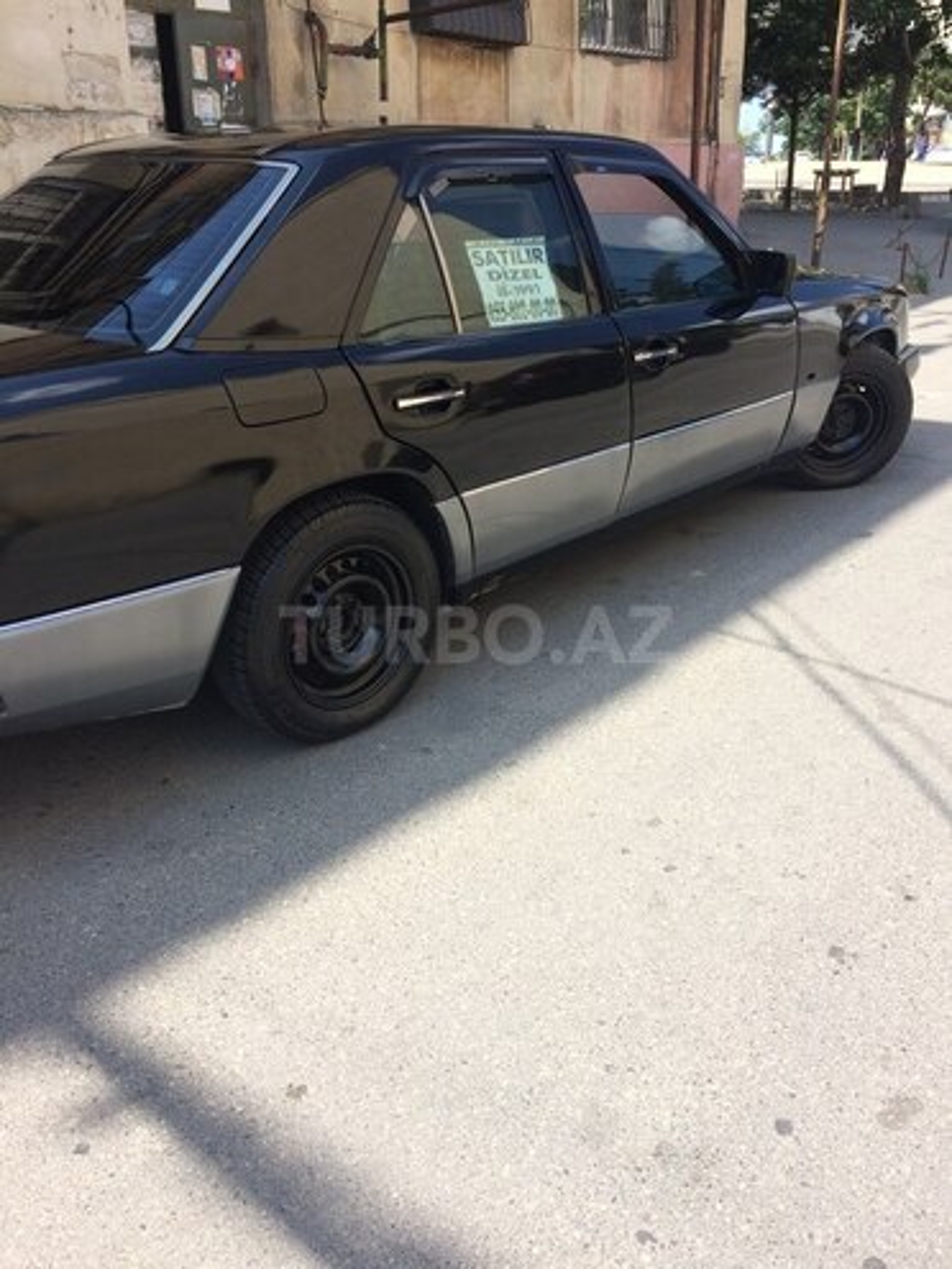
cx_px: 476
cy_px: 634
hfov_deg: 48.2
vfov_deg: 61.7
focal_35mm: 29
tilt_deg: -24.0
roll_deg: +2.5
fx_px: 1063
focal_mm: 4.15
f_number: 2.2
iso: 32
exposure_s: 1/933
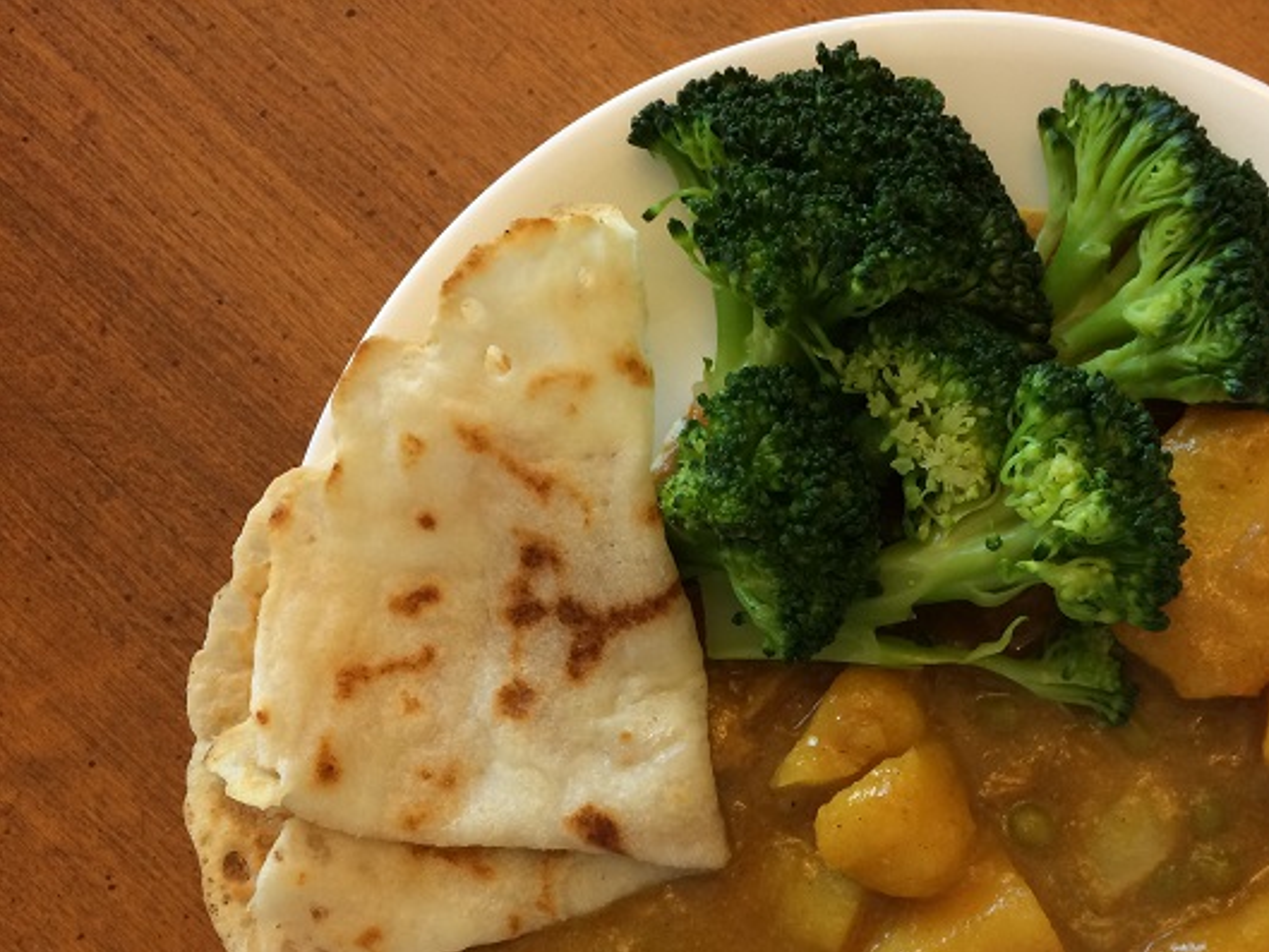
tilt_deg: -84.4
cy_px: 703
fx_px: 1577
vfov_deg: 33.0
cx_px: 939
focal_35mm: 43
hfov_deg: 42.6
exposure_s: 1/30
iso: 64
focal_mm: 4.15
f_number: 2.2
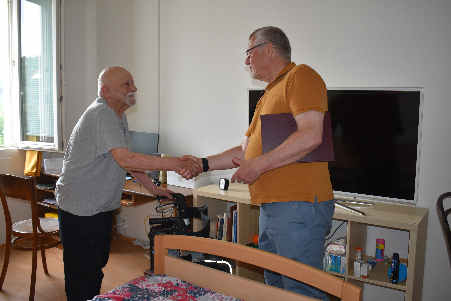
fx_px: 432
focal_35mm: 34
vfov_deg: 38.4
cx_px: 226
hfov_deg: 55.1
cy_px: 150
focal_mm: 23
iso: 400
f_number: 3.8
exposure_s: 1/60
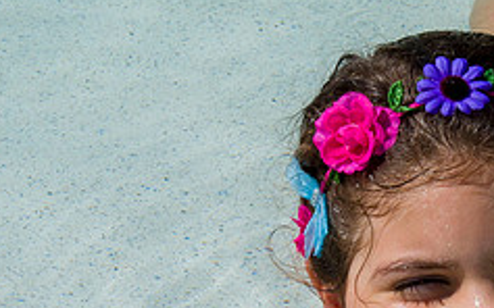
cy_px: 389
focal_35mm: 241
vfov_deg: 5.4
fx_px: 3244
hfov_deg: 8.6
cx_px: 524
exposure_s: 1/320
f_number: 16
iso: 280
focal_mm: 50
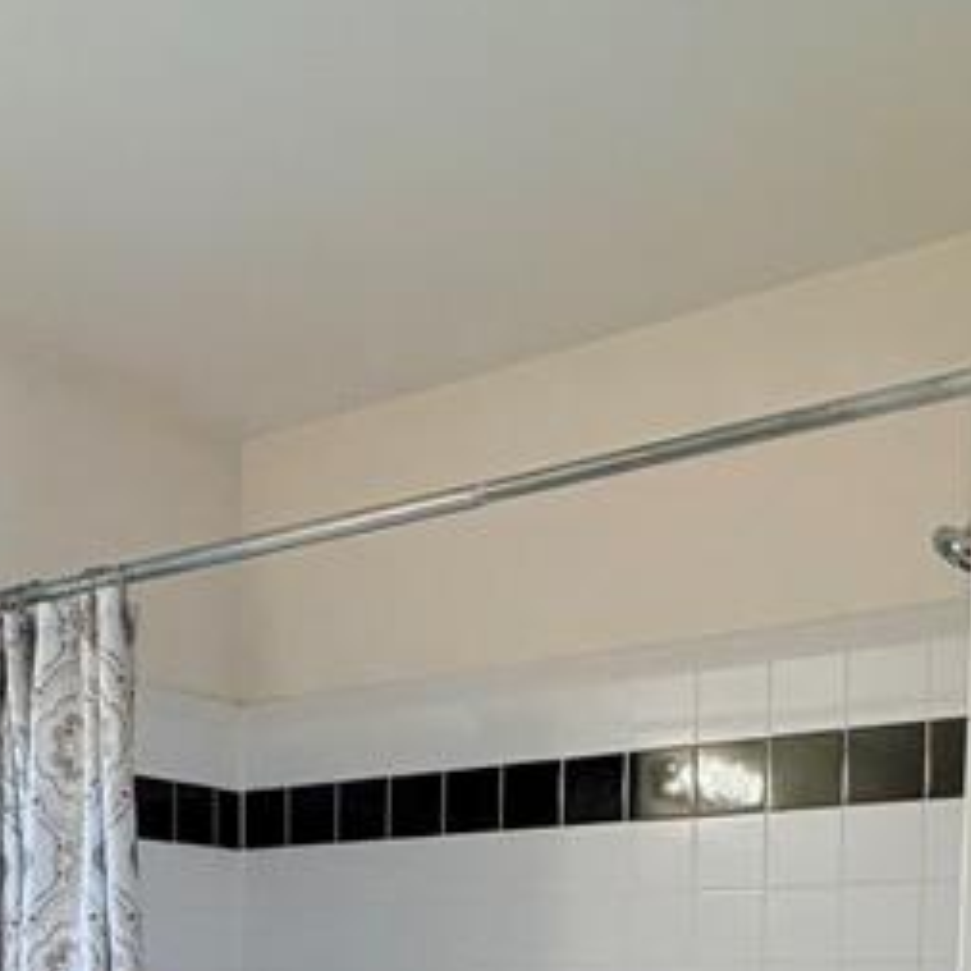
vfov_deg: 30.2
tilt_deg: -3.2
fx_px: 1587
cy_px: 1090
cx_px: 242
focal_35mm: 50
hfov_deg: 33.3
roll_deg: +0.0
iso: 200
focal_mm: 2.22
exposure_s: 1/120
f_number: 2.2
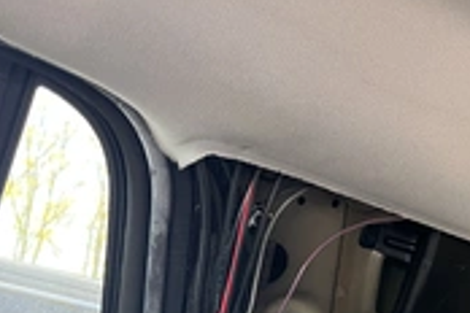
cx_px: 448
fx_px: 809
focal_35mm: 62
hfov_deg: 30.5
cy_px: 348
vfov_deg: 20.8
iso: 200
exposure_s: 1/50
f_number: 1.6
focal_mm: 5.1
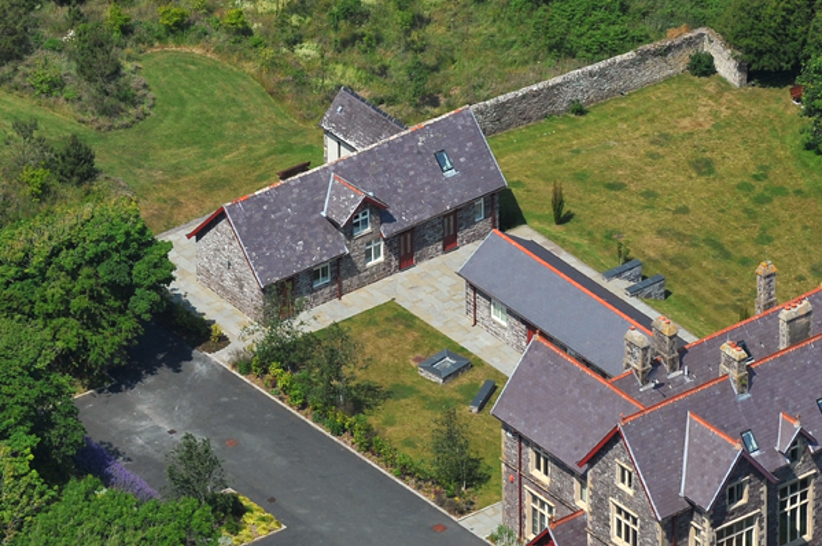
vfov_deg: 4.1
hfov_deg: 6.2
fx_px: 7618
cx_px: 554
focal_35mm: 334
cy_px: 346
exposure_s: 1/1600
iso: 400
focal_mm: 200
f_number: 8
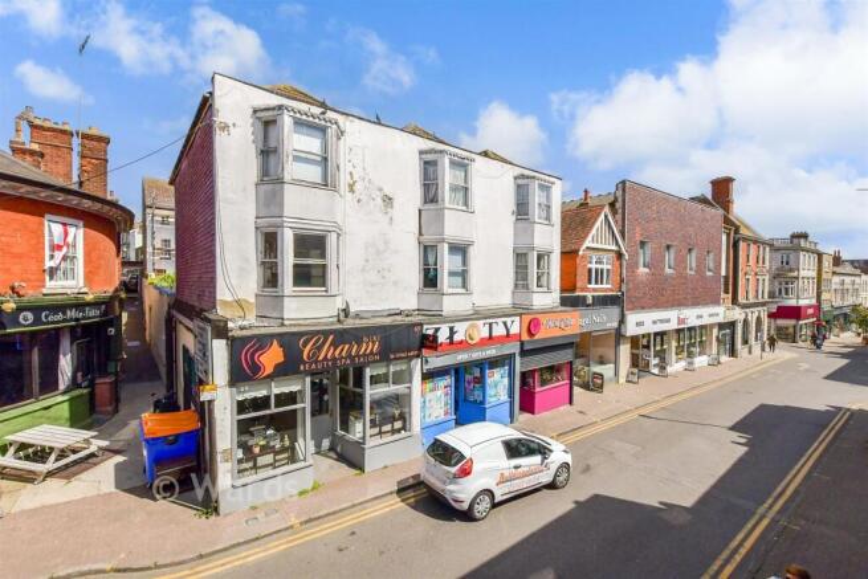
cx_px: 434
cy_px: 290
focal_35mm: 15
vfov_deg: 77.4
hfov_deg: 100.4
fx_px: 362
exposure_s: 1/4000
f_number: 9
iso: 1000
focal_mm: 10
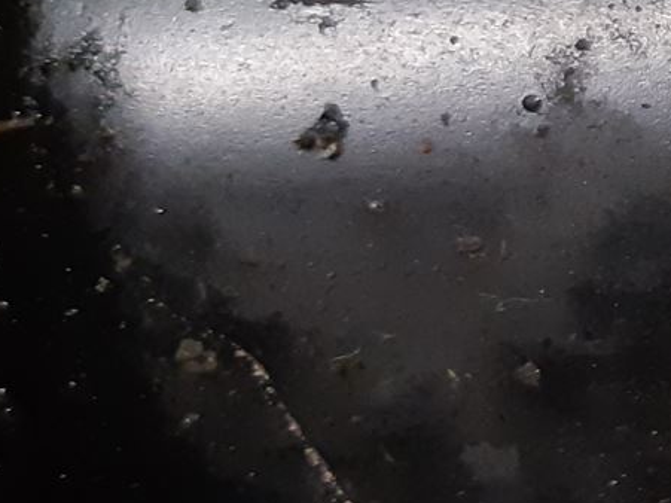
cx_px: 1431
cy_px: 83
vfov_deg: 12.5
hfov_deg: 13.7
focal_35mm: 118
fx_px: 2287
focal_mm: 3.93
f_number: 1.7
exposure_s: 1/50
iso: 200
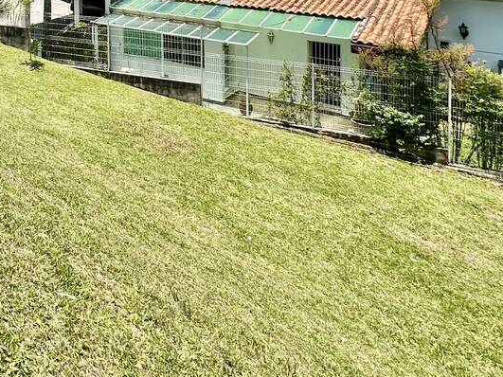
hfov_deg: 40.6
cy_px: -71
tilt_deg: -3.7
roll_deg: +2.9
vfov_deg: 31.7
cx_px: -36
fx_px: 552
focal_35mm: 38
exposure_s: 1/1182
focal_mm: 2.22
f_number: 2.2
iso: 40
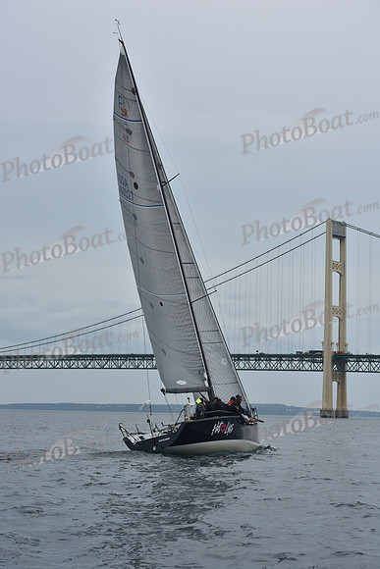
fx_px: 1108
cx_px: 190
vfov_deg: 28.8
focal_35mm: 70
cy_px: 284
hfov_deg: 19.5
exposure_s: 1/800
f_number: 9
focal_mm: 70
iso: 250
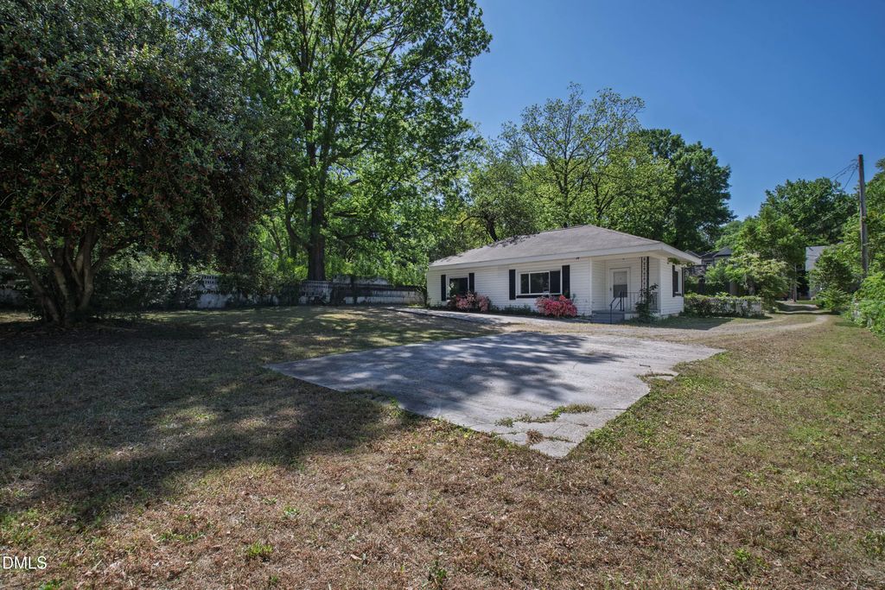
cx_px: 442
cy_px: 295
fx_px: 369
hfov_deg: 100.4
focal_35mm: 15
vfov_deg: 77.3
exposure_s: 1/160
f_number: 8
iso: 100
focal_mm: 10
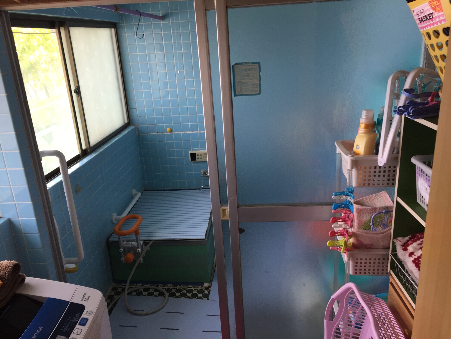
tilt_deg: -18.7
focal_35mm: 29
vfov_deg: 48.2
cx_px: 226
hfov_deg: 61.7
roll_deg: +3.4
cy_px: 170
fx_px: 378
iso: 50
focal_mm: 4.15
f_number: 2.2
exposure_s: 1/120
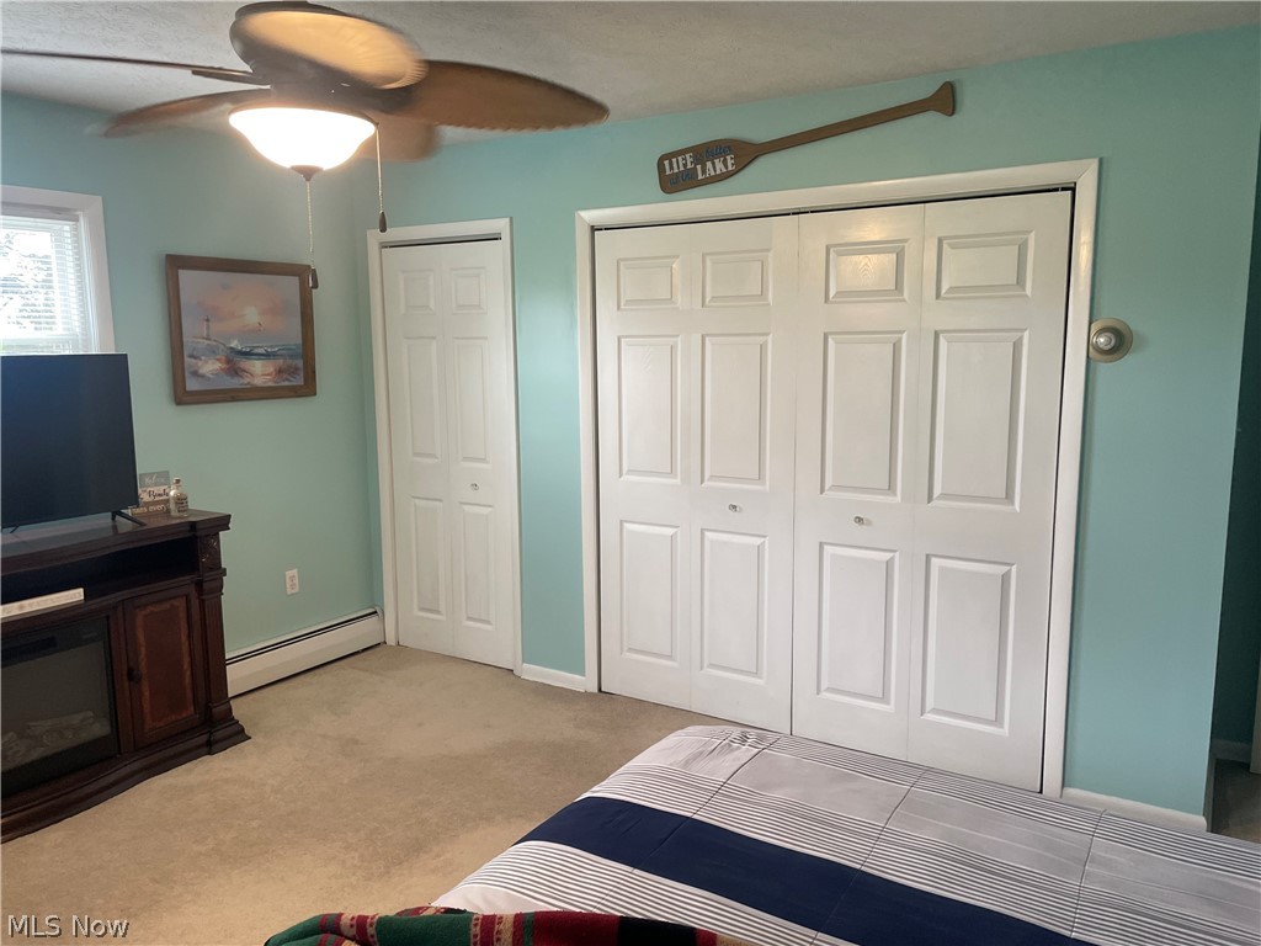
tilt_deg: -7.6
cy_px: 473
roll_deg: +1.5
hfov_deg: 67.3
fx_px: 947
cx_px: 630
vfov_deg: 53.1
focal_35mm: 26
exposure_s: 1/60
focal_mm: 4.2
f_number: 1.6
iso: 100
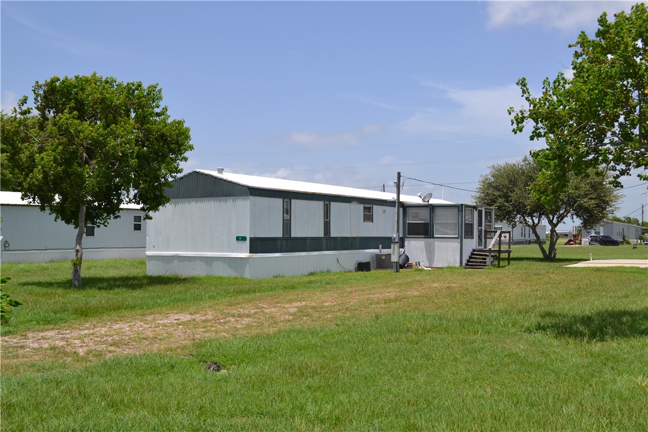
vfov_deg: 34.2
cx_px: 324
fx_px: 702
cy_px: 216
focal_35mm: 39
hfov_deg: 49.6
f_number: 9
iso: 100
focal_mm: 26
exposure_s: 1/320
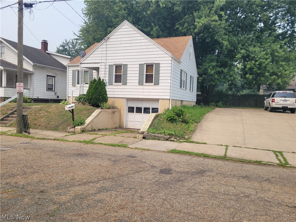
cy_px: 111
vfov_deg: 53.1
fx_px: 222
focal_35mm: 26
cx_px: 148
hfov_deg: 67.3
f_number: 1.8
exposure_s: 1/1894
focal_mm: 5.4
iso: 40
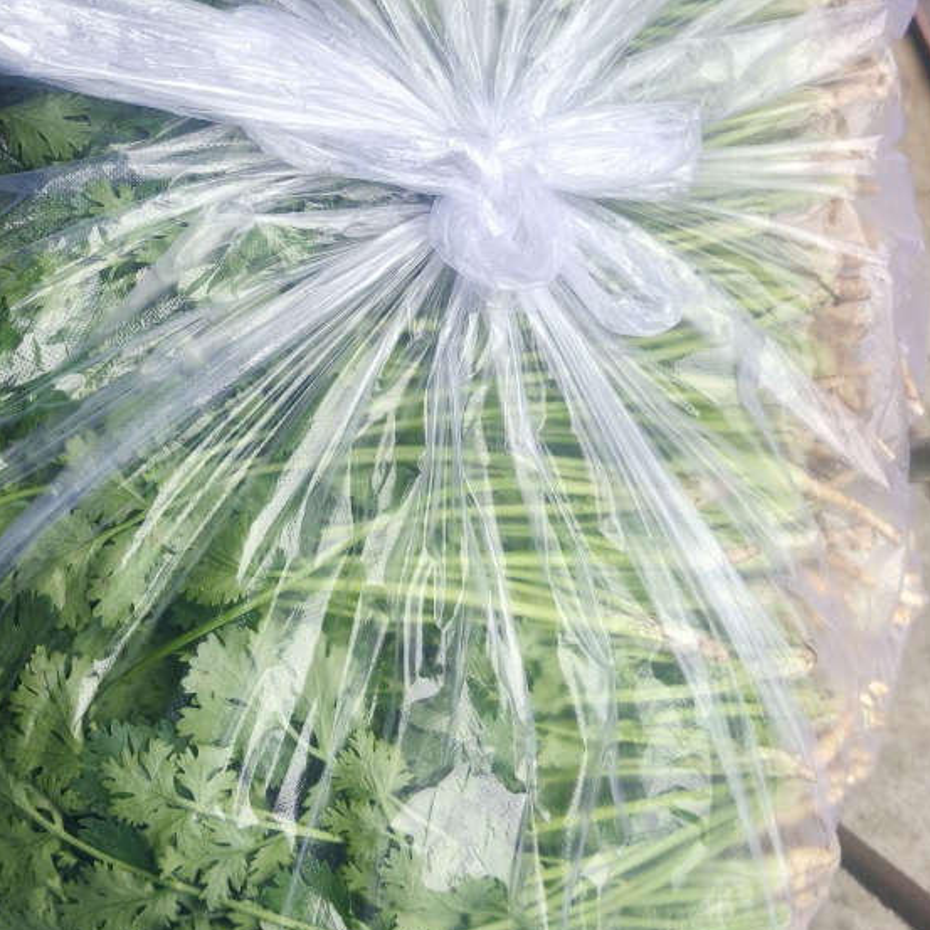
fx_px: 1398
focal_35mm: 46
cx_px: 333
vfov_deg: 35.9
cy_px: 223
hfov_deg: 36.5
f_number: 1.8
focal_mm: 3.98
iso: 50
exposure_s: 1/100
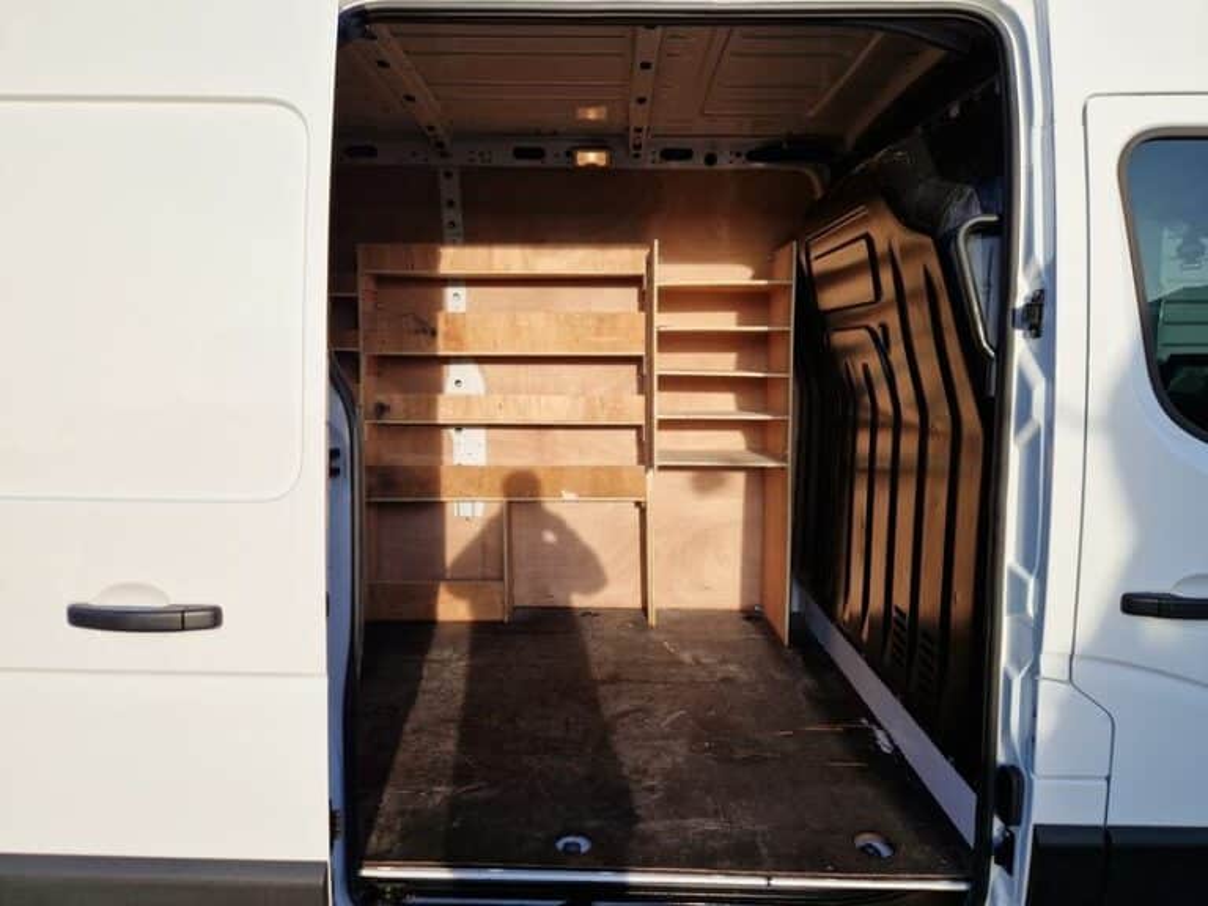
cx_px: 604
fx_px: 803
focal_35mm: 23
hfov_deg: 73.9
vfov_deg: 58.9
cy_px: 453
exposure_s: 1/8850
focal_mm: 5.4
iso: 50
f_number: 1.8
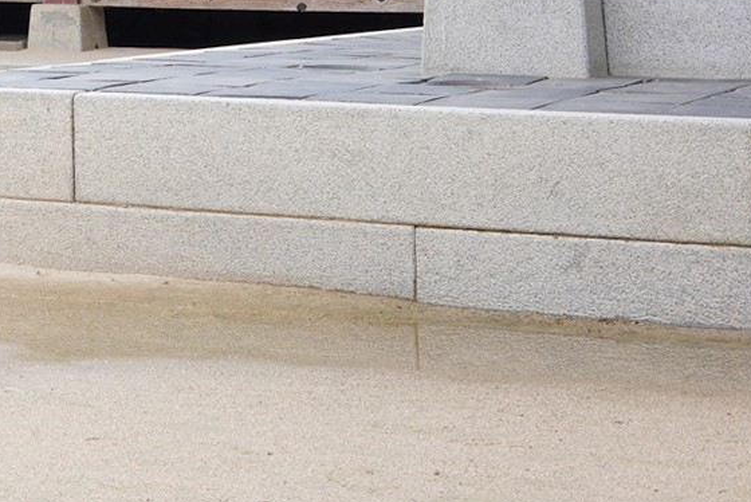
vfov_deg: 10.4
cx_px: -380
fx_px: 2609
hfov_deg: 15.2
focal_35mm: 125
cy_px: -389
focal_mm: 35
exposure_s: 1/125
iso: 200
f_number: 8
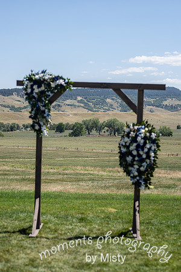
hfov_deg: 16.1
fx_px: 641
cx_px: 90
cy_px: 136
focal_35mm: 85
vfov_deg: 23.9
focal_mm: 85
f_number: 4
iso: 80
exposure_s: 1/500
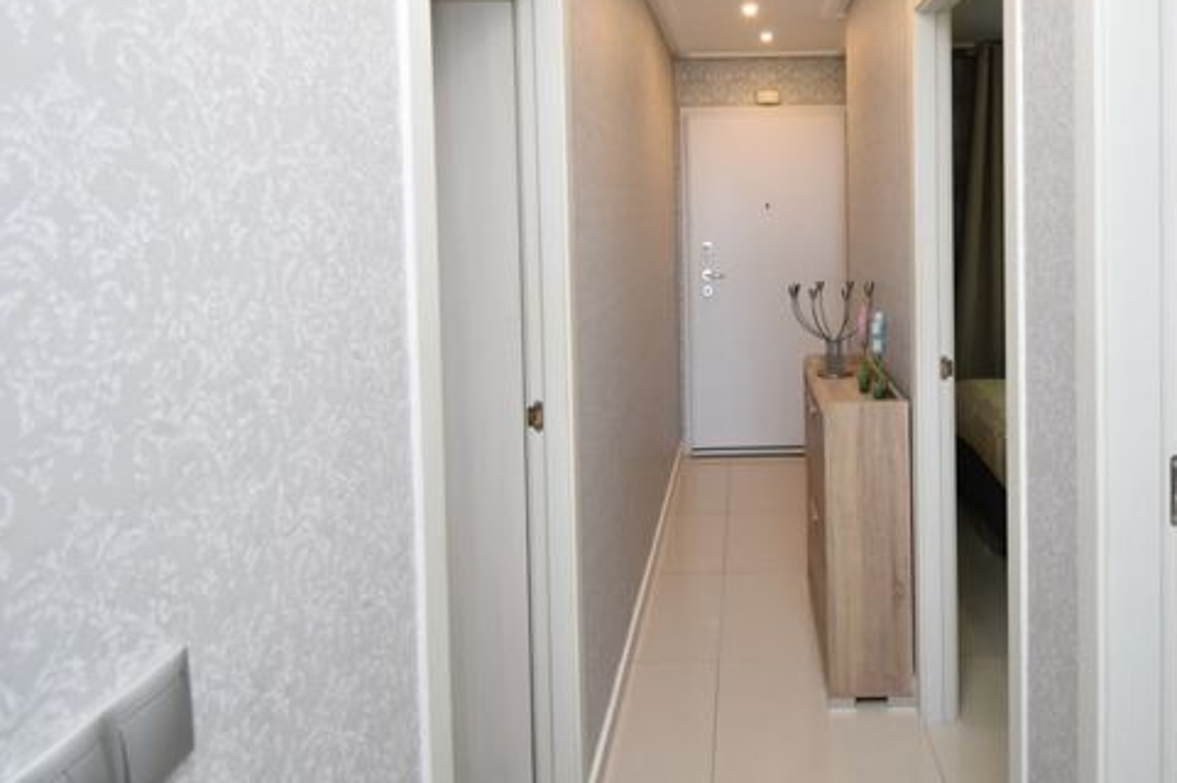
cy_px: 230
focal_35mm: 22
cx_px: 740
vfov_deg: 55.3
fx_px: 719
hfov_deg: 77.1
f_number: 4.5
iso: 800
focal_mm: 10
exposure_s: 1/125
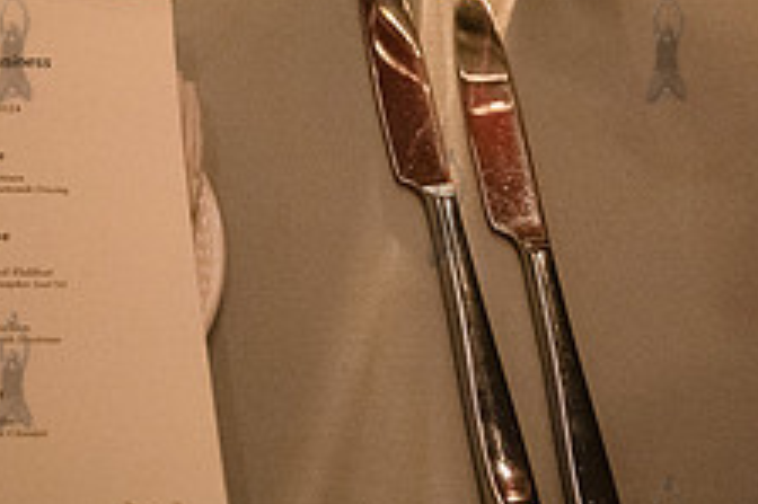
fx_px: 1873
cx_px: -12
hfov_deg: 22.0
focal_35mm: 89
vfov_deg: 15.2
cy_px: 74
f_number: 3.2
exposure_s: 1/125
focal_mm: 27
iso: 8000
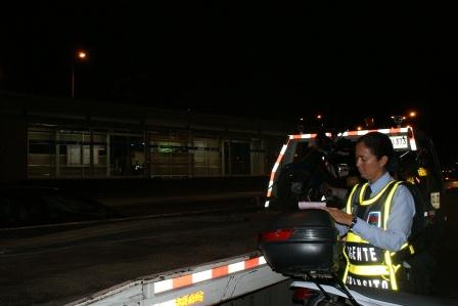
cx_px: 229
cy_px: 153
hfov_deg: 57.2
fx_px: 420
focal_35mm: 33
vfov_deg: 40.0
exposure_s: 1/60
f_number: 5.6
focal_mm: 22
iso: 400
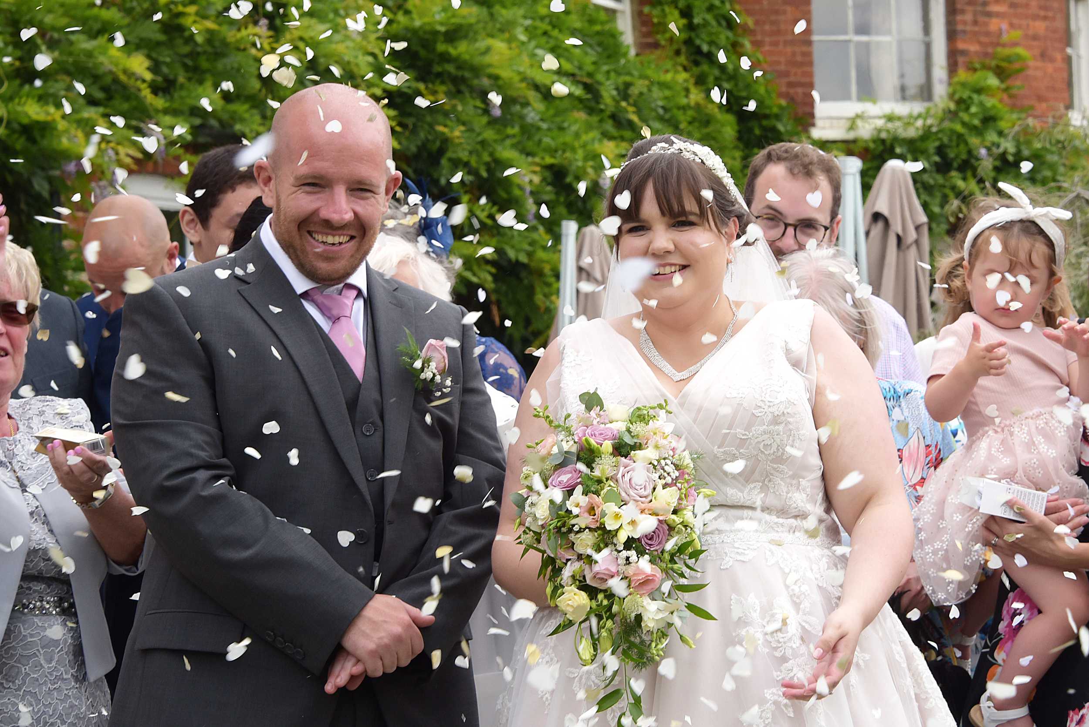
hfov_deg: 19.4
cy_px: 364
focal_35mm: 105
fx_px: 3177
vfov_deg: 13.1
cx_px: 544
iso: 500
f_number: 13
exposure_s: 1/320
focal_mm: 105
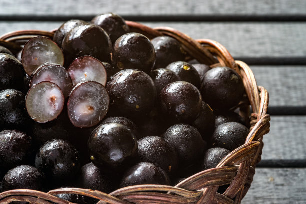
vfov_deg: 8.7
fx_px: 1339
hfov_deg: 13.0
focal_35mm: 158
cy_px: 102
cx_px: 153
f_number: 16
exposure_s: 1/8
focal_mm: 105
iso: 400
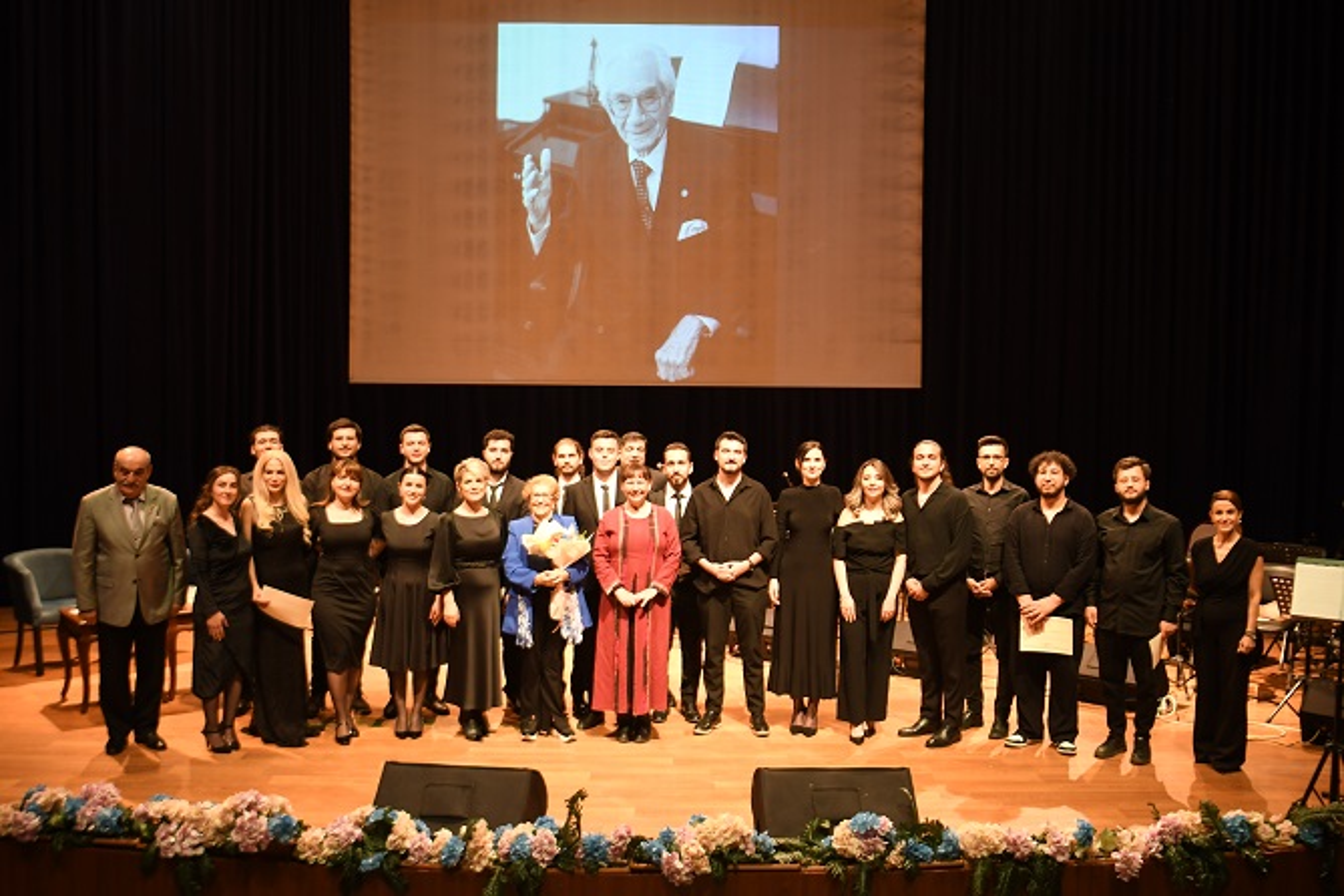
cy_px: 448
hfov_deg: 53.1
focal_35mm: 36
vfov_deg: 36.9
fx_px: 1344
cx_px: 672
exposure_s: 1/30
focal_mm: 24
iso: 640
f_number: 2.8
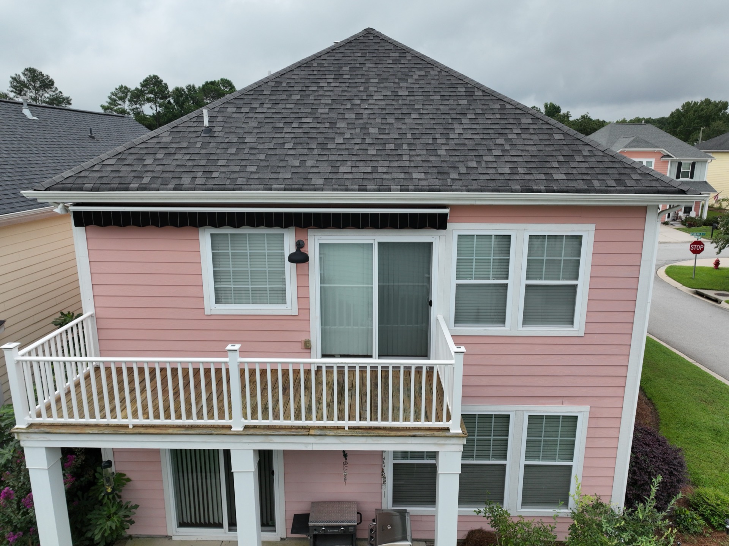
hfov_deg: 71.6
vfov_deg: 56.8
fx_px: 505
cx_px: 364
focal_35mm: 24
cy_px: 273
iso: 160
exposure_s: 1/1000
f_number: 3.2
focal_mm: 12.29
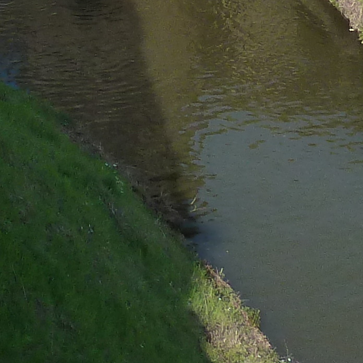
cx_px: -117
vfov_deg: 12.5
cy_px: -306
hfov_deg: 13.2
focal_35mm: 127
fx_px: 1507
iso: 125
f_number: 4
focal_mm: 4.1
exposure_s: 1/400
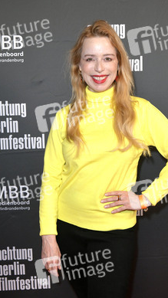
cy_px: 152
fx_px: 340
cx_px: 97
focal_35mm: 43
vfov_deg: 47.3
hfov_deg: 27.7
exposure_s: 1/250
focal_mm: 40
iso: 2000
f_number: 6.3
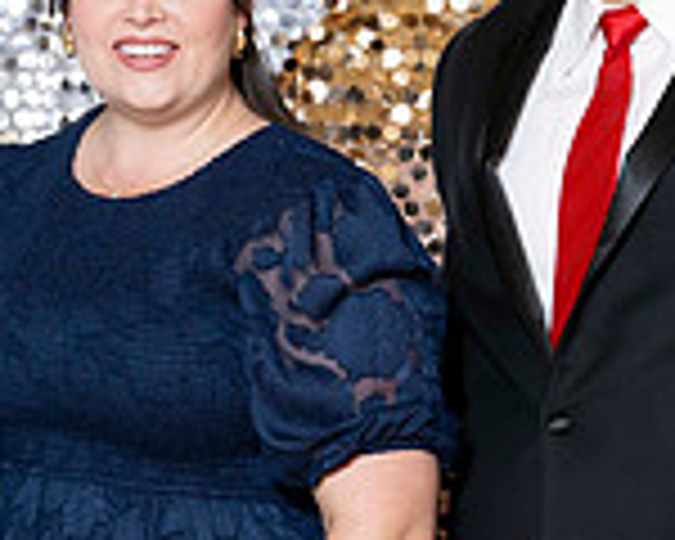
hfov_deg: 4.8
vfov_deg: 3.9
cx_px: 196
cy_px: 196
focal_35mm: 402
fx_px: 8031
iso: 250
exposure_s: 1/200
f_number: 5.6
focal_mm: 92
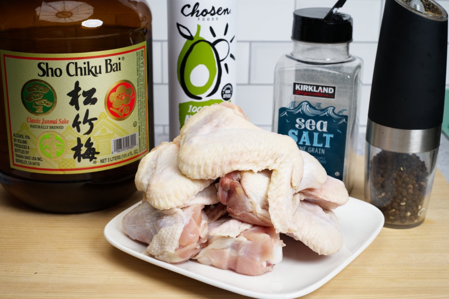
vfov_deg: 22.6
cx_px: 224
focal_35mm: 60
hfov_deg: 33.4
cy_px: 150
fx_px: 748
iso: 200
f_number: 11
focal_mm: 60
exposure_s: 1/80
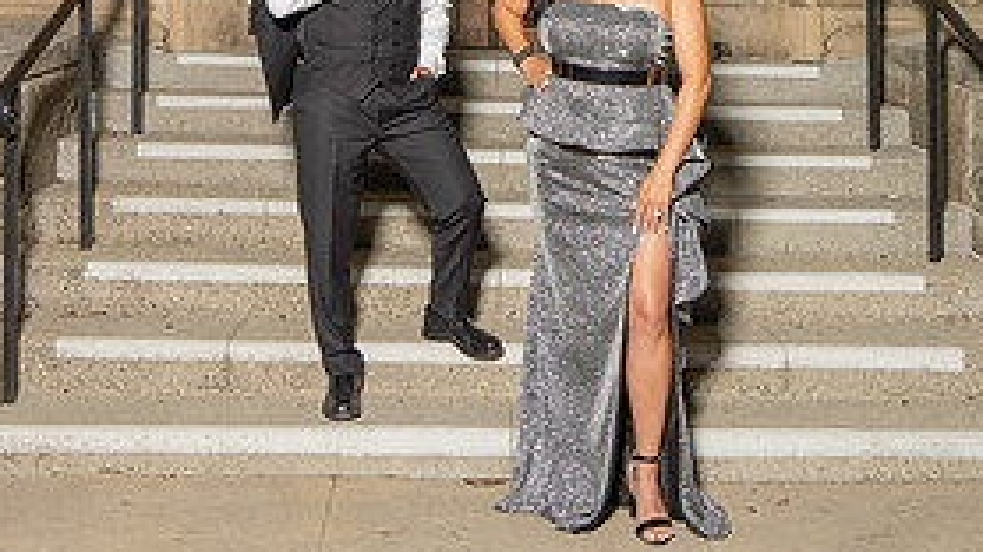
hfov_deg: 34.4
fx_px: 1589
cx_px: 497
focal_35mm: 61
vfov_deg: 18.2
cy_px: -184
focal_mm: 24
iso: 400
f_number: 4
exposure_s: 1/200
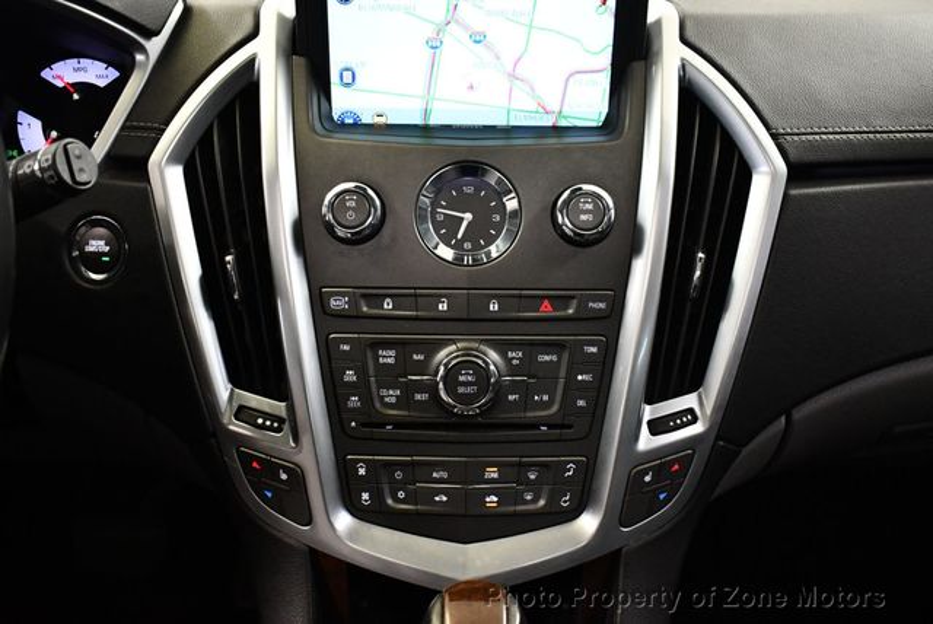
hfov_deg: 53.1
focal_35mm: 36
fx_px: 934
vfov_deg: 36.9
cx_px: 466
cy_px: 312
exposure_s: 1/80
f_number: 3.5
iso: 3200
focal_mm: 18
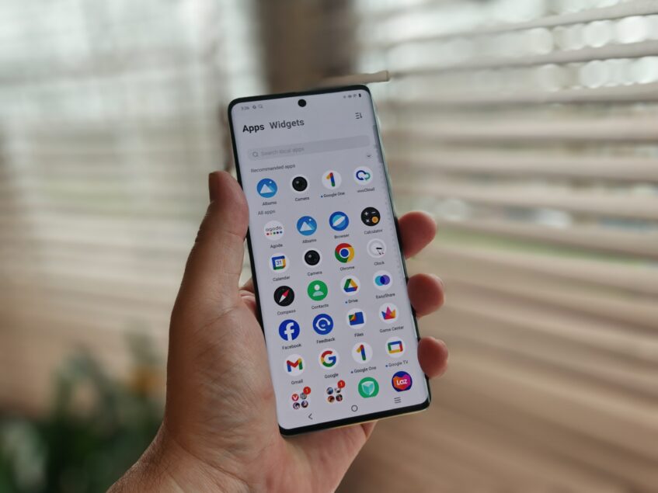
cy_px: 246
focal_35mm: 27
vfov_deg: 51.3
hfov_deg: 65.3
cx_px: 329
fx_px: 513
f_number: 0.95
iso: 64
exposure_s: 1/59
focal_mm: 6.83
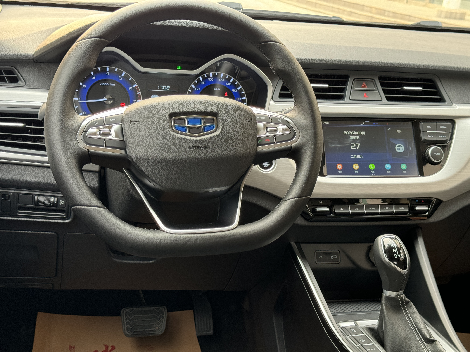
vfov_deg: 30.3
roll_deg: -6.2
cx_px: 235
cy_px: 176
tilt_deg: -18.4
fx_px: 652
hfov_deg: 39.7
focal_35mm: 48
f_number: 1.78
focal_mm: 6.86
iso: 200
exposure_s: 1/60
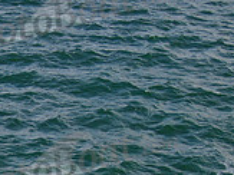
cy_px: 272
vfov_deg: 8.5
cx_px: -132
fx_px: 1155
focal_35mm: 171
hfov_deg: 11.1
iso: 100
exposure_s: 1/1000
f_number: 3.8
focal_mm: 8.6
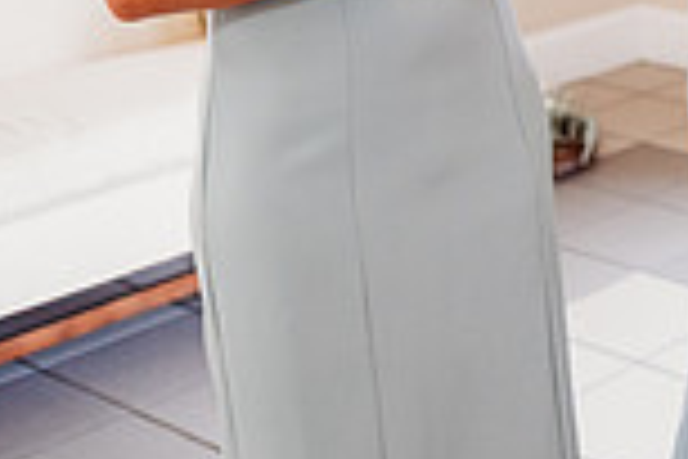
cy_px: -200
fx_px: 1739
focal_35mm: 91
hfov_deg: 19.5
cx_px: 1030
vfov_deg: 14.2
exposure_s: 1/160
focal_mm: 24
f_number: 2.5
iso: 640
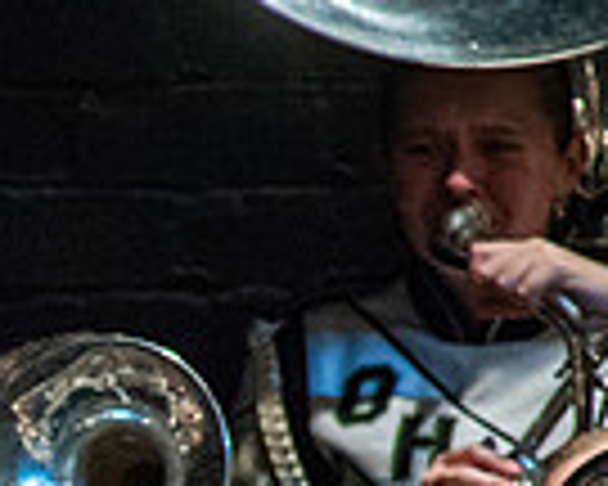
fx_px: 43619
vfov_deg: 0.6
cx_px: -576
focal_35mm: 2424
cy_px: 724
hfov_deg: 0.8
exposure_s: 1/400
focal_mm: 600
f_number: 5.6
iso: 5000
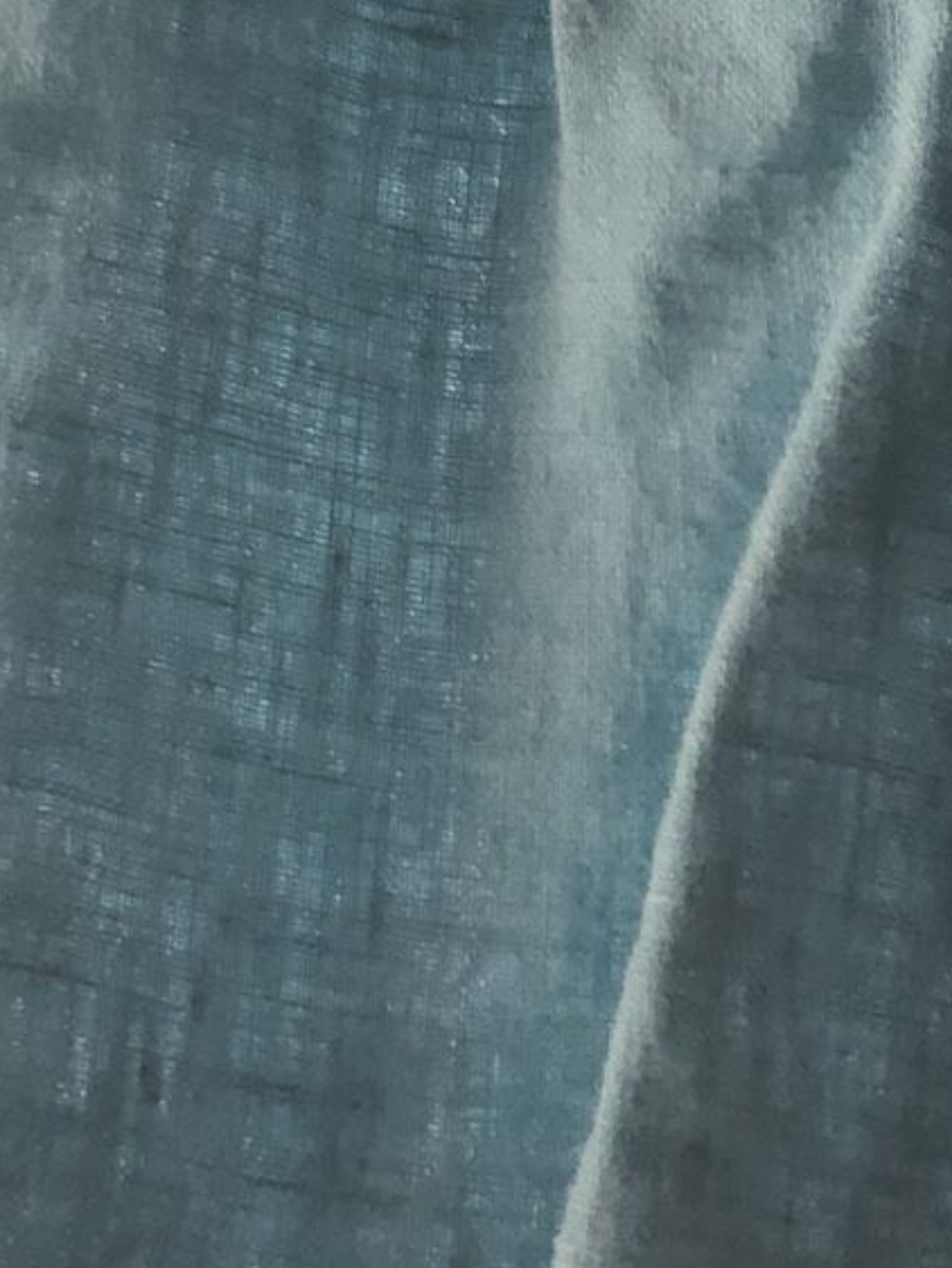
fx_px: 3737
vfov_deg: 19.2
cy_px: 417
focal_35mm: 102
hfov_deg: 14.5
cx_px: 496
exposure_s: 1/15
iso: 80
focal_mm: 3.99
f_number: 1.8
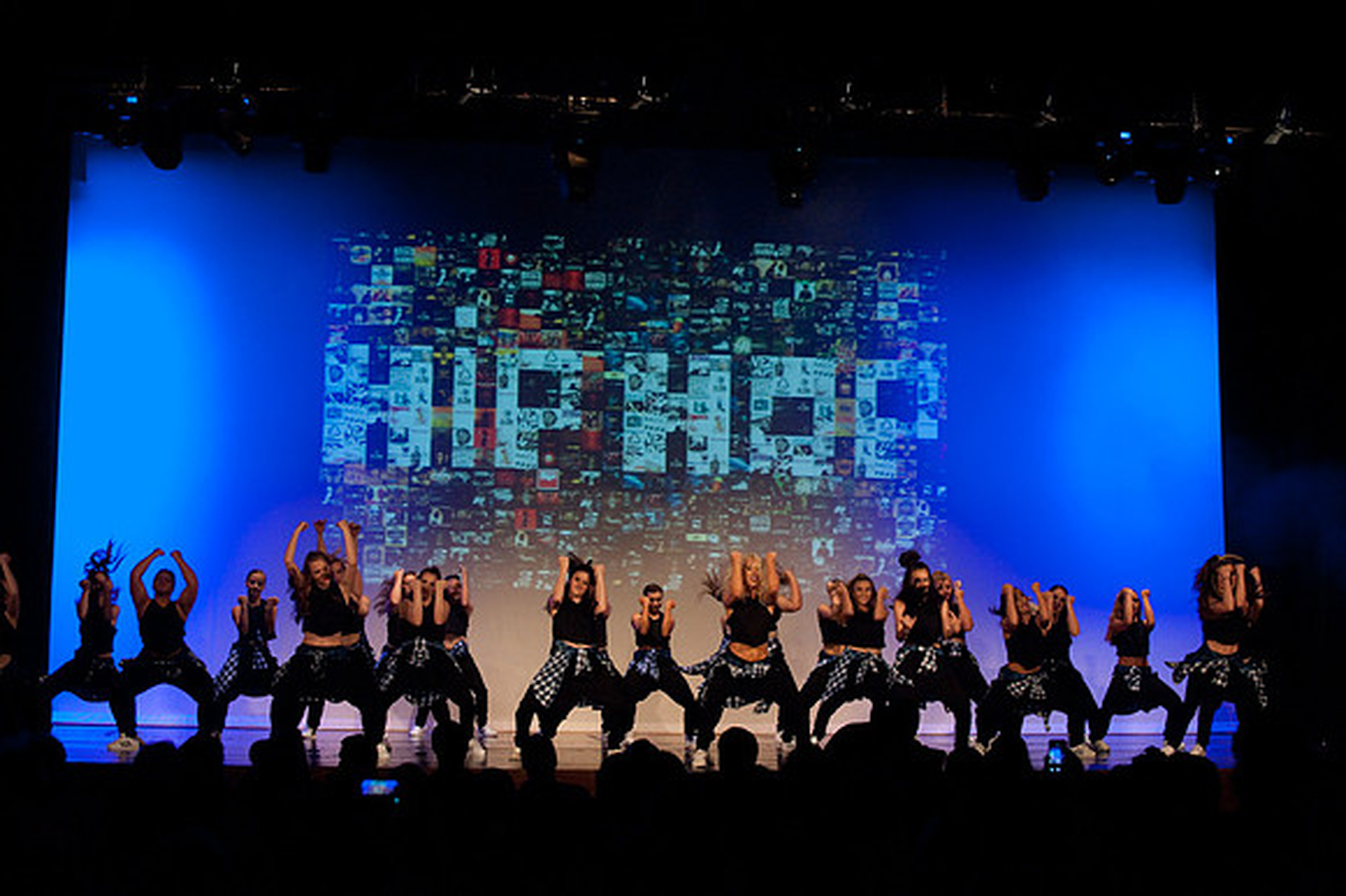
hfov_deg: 28.9
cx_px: 673
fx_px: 2616
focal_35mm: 70
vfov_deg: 19.4
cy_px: 448
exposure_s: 1/200
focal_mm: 70
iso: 3200
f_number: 4
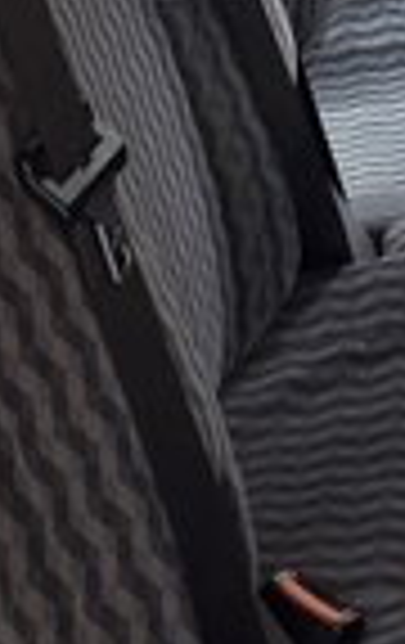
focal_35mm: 99
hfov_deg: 13.1
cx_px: 382
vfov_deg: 20.1
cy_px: -54
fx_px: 1740
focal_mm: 3.6
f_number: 1.9
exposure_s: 1/100
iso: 64
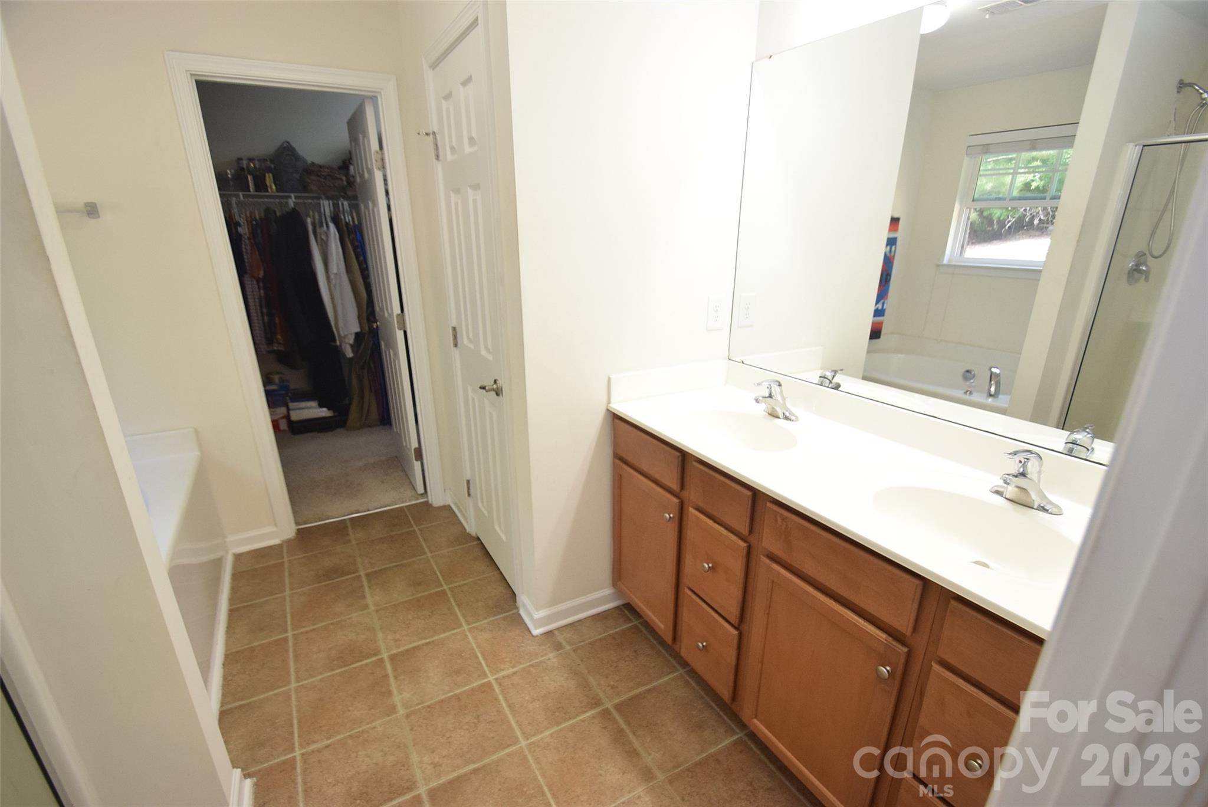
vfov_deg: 77.4
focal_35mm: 15
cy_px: 404
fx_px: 504
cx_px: 604
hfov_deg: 100.4
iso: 800
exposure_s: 1/80
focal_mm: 10
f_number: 4.5
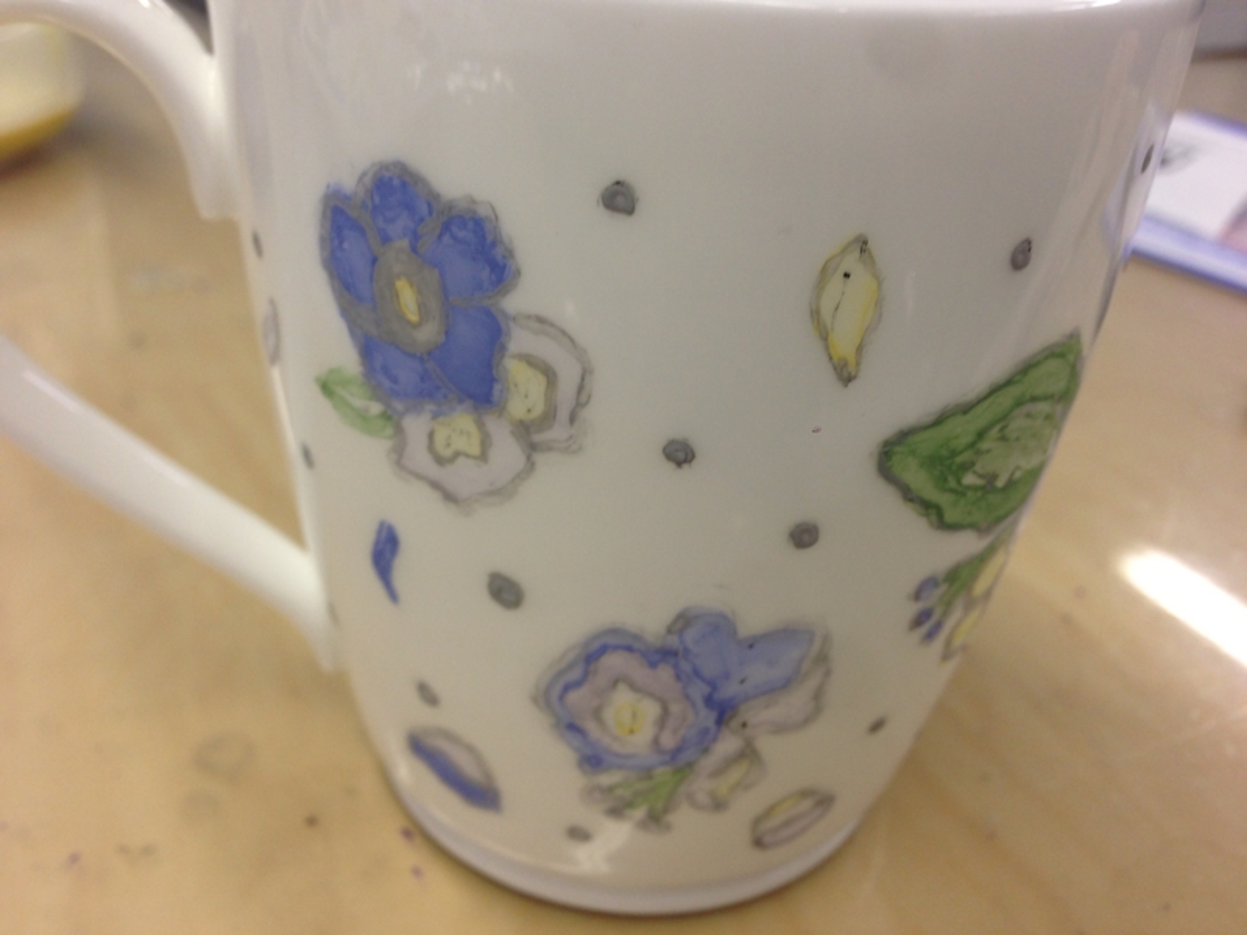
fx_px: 1189
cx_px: 624
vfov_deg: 42.9
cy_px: 468
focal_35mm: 33
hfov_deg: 55.4
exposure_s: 1/40
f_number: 2.4
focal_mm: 4.13
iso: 64
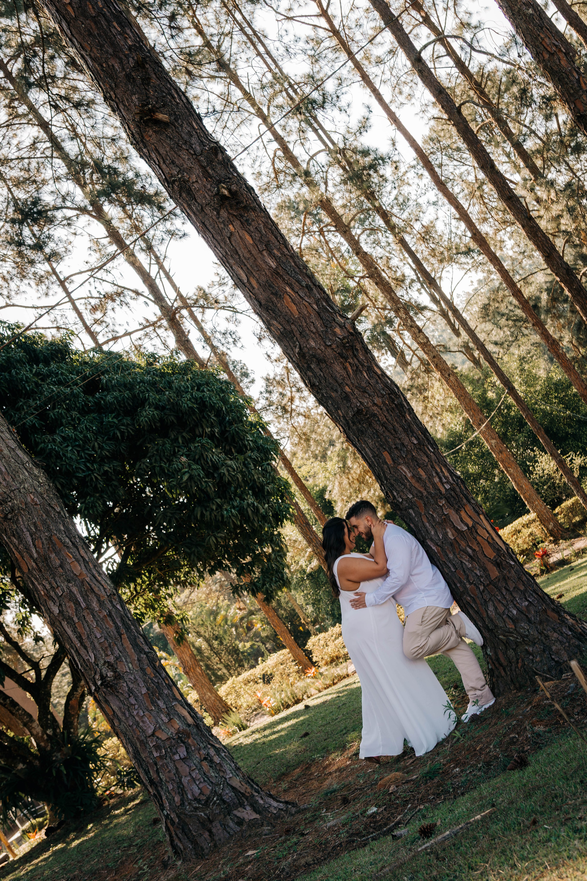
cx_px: 294
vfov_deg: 49.6
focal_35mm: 39
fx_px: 954
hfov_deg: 34.2
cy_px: 440
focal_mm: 26
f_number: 4
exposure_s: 1/100
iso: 100
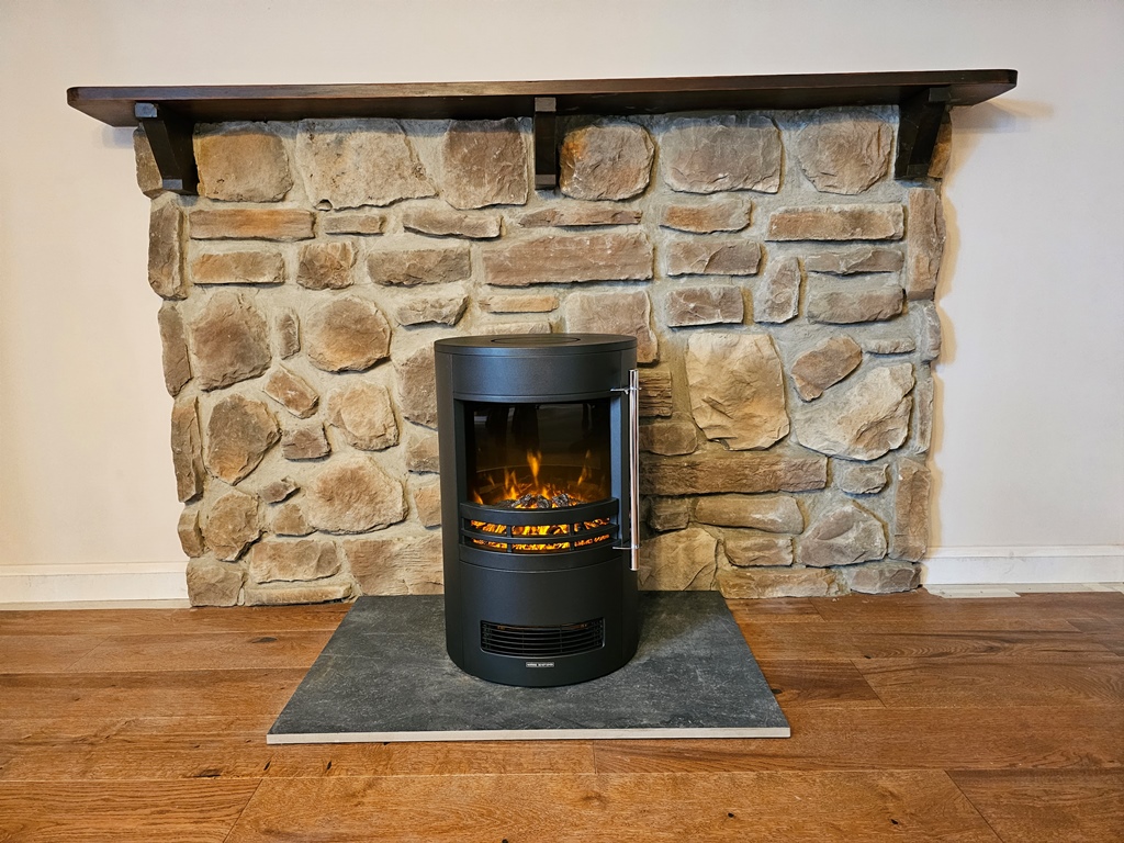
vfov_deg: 58.9
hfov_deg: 73.9
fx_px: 747
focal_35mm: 23
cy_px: 422
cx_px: 562
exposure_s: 1/50
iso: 800
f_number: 1.7
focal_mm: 6.3
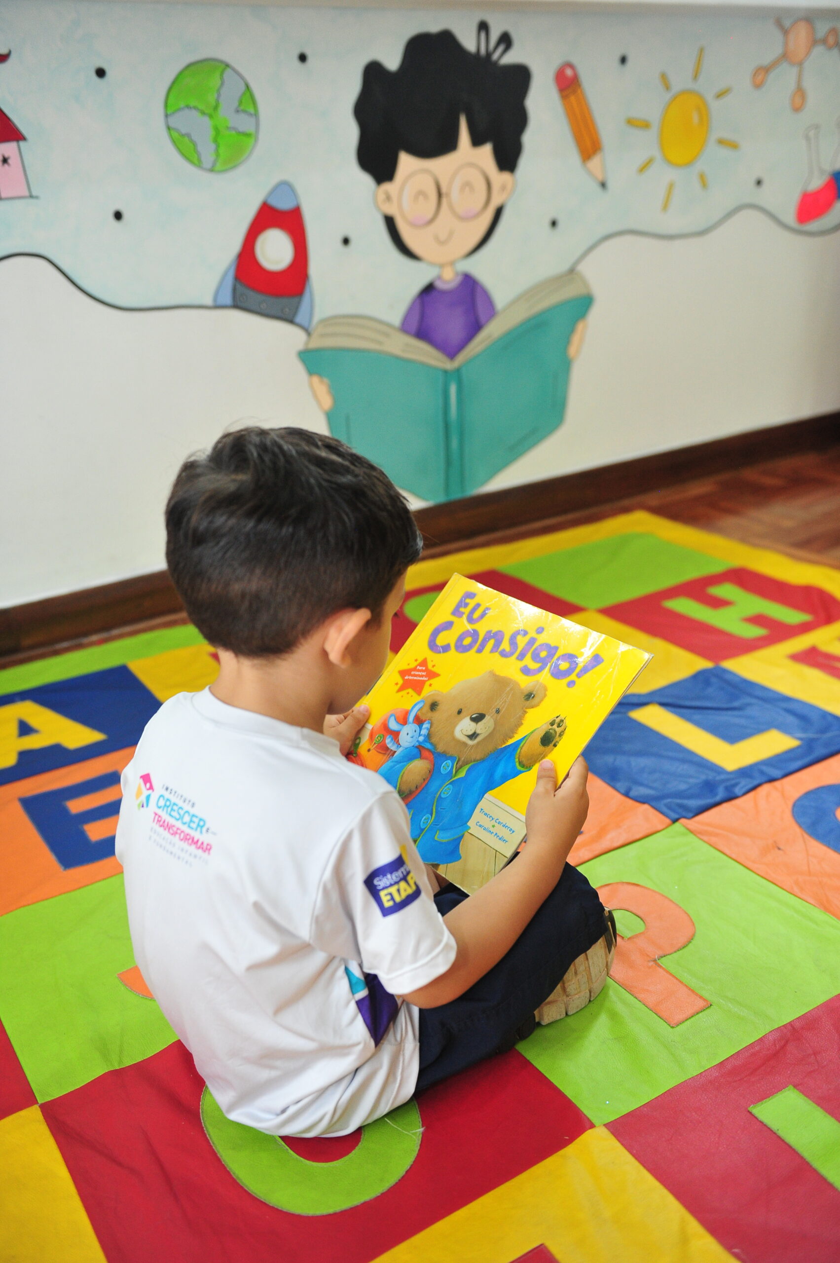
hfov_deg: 41.1
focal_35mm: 32
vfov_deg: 58.8
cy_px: 632
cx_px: 420
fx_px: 1122
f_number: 3.2
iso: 2000
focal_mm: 32
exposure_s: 1/125
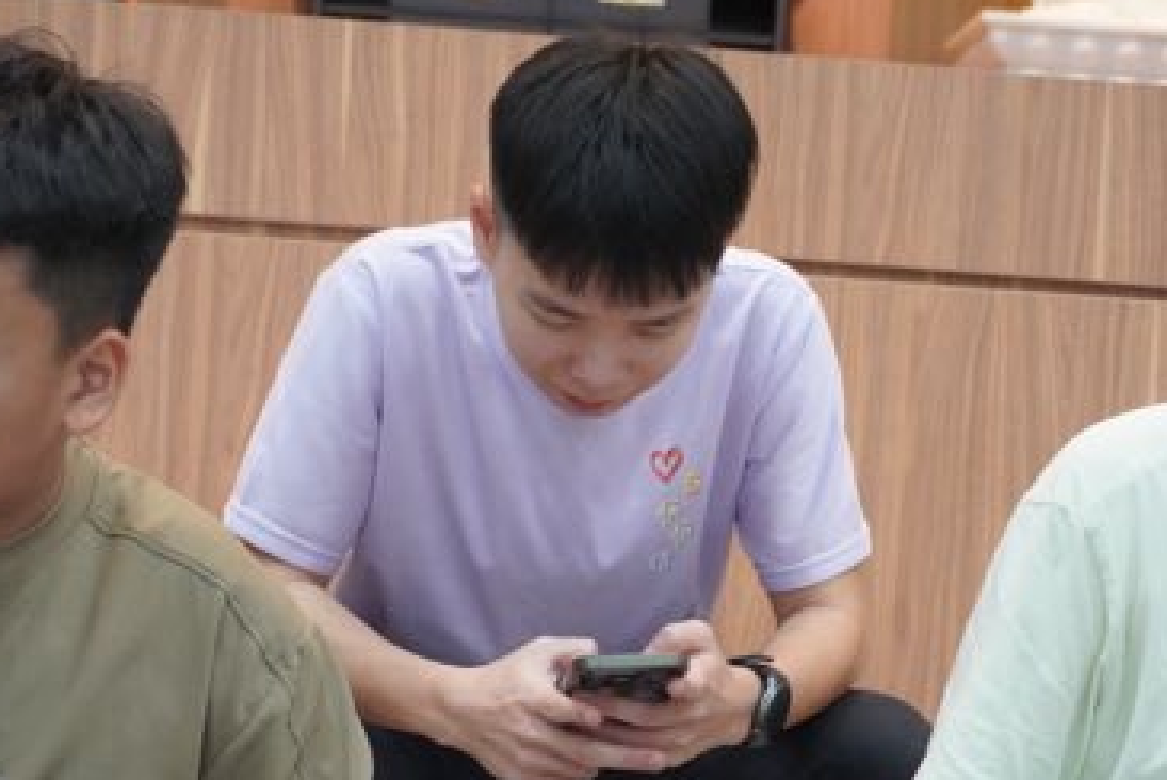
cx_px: 623
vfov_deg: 15.4
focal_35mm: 89
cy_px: 502
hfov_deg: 22.9
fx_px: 2876
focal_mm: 45
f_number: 5.6
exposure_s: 1/160
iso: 6400
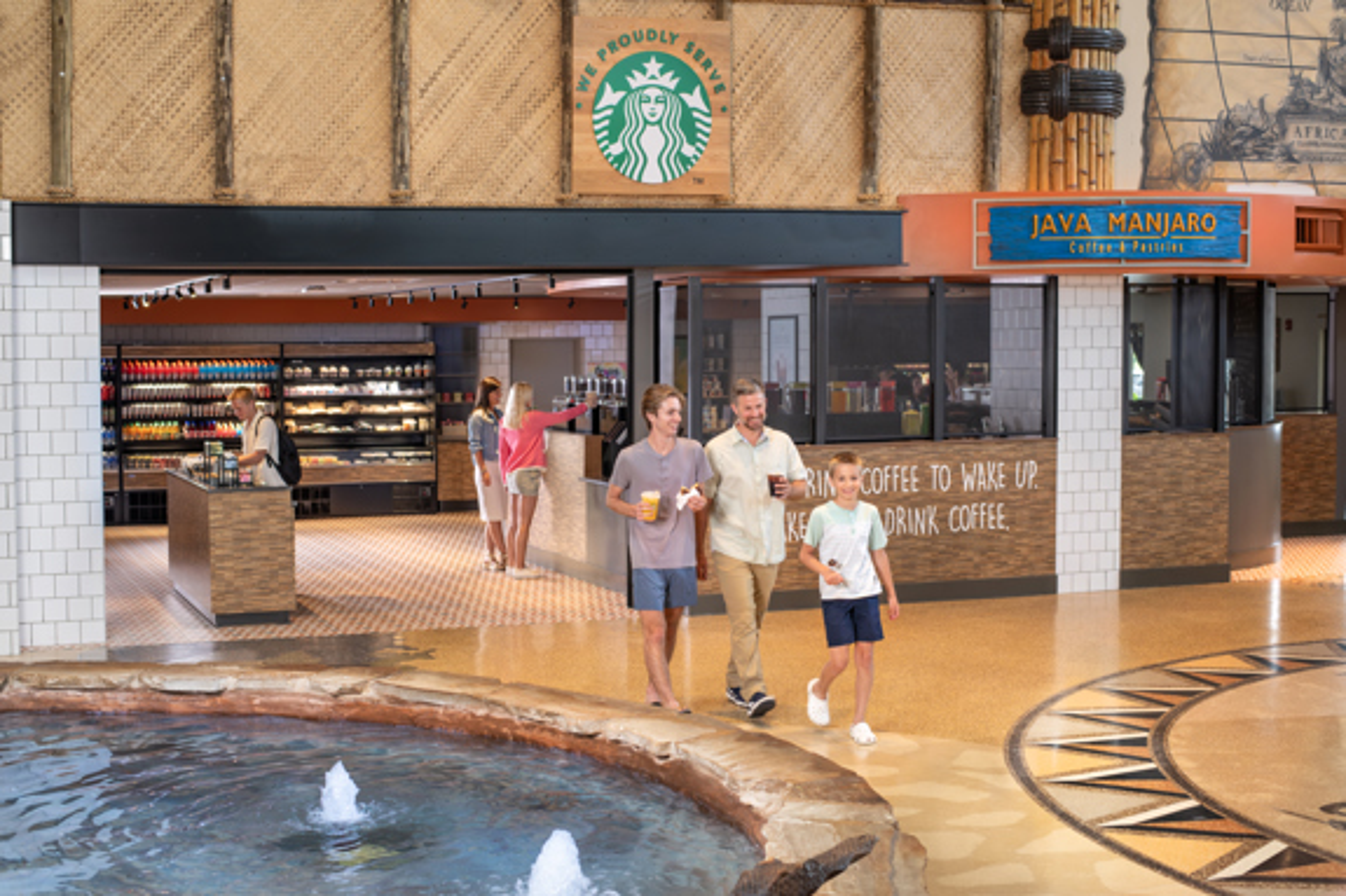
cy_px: 448
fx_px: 1869
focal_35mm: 50
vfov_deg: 27.0
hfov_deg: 39.6
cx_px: 673
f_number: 4.5
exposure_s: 1/80
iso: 800
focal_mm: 50
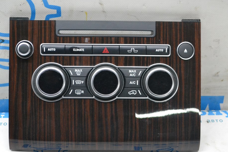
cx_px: 112
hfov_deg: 23.4
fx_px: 551
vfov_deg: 15.7
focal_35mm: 87
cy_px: 75
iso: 3200
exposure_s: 1/160
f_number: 5.6
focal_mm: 52
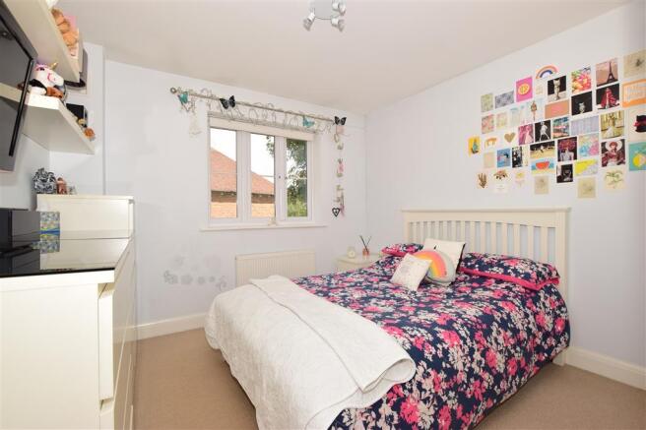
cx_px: 323
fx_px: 269
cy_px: 215
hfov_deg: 100.4
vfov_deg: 77.3
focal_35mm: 15
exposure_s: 1/200
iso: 400
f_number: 13
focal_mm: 10
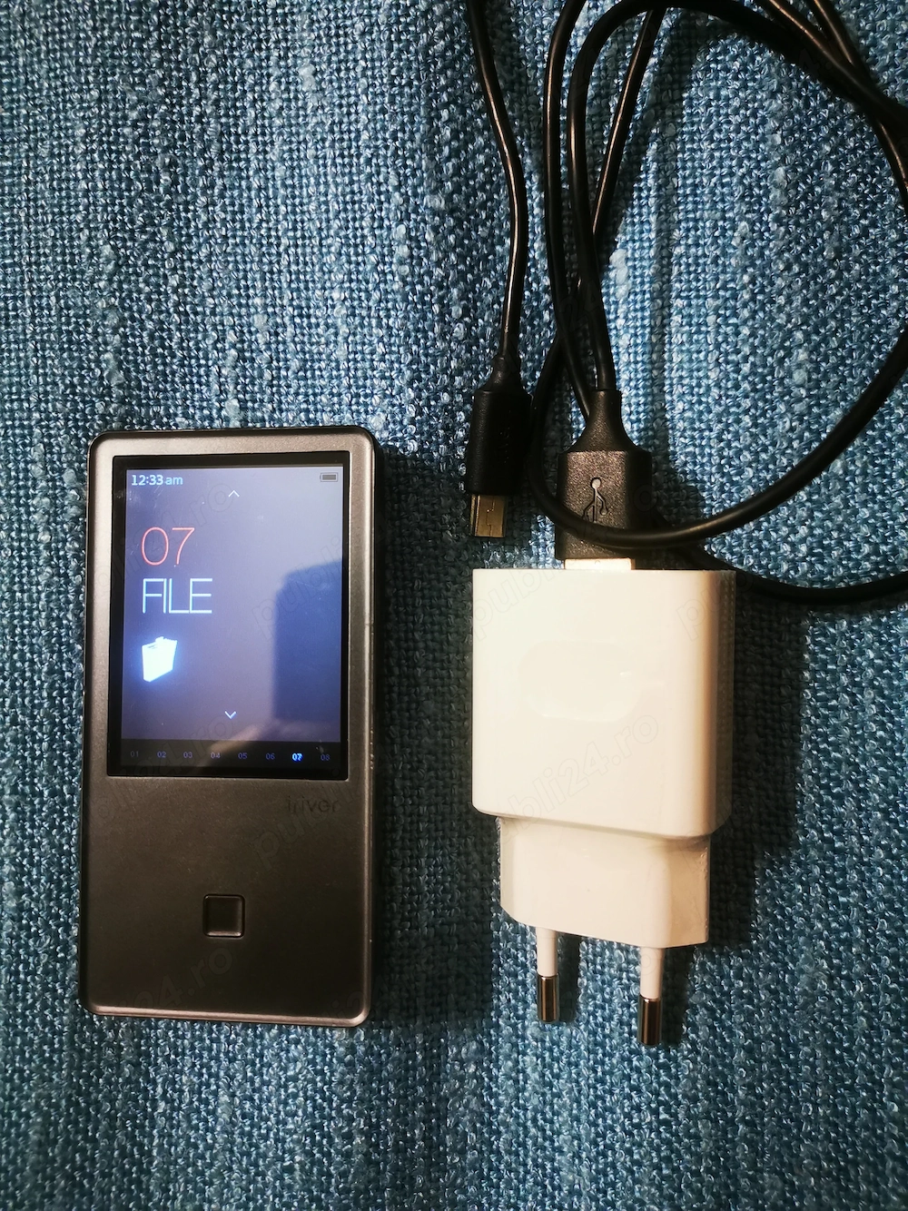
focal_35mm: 27
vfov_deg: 65.3
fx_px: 945
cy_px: 606
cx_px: 454
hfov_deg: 51.3
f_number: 1.8
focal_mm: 5.58
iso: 400
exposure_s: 1/33.3
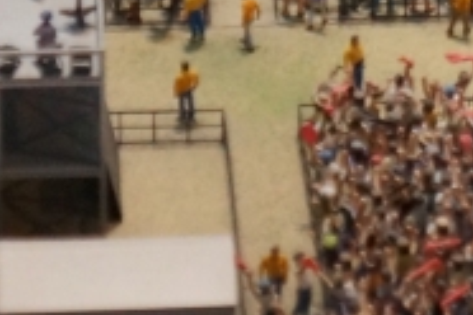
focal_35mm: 322
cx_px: 359
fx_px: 4230
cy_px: -417
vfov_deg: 4.2
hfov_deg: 6.4
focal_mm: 40
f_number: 4.5
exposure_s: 1/125
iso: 3200
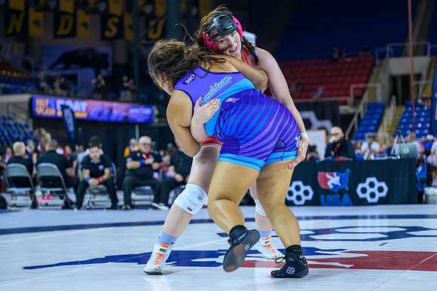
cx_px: 231
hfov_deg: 25.1
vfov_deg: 16.9
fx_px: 982
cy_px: 157
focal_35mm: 81
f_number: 2.8
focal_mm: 73
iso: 2000
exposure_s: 1/800
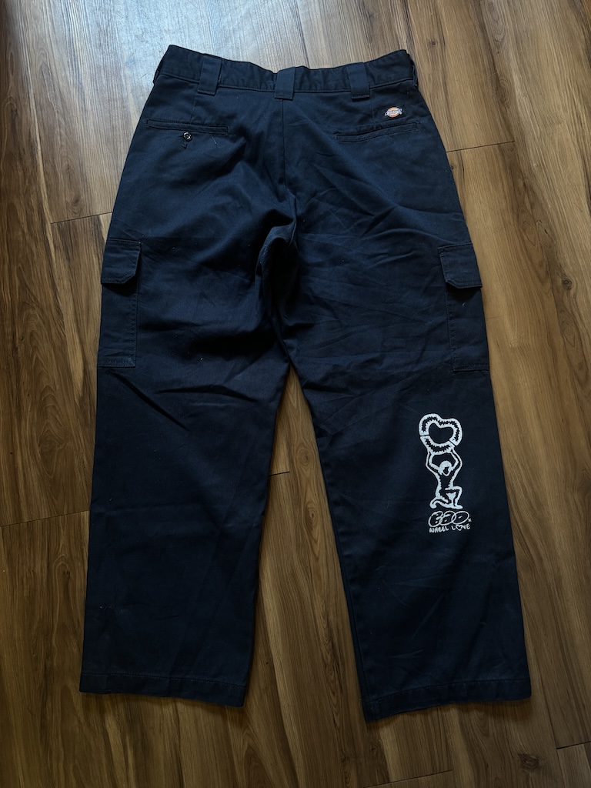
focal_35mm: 24
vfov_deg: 71.6
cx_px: 296
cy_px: 394
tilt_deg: -82.8
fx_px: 546
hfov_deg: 56.8
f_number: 1.78
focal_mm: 6.76
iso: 320
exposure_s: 1/50
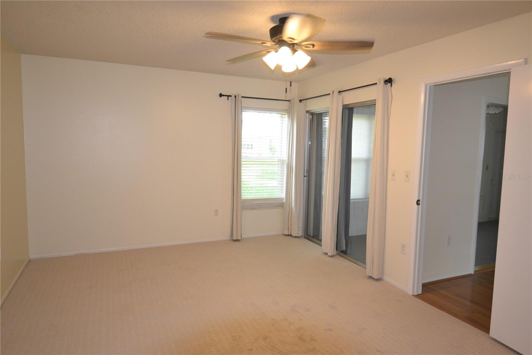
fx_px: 332
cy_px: 178
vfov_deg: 56.1
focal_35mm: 22
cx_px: 266
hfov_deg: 77.3
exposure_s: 1/60
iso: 800
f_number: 4
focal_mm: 15
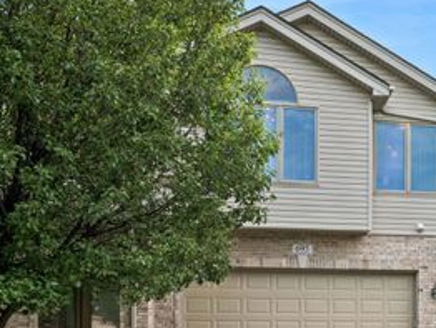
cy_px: 266
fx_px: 555
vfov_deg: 32.0
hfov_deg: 41.1
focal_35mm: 44
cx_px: 349
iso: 200
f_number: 8
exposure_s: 1/400
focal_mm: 24
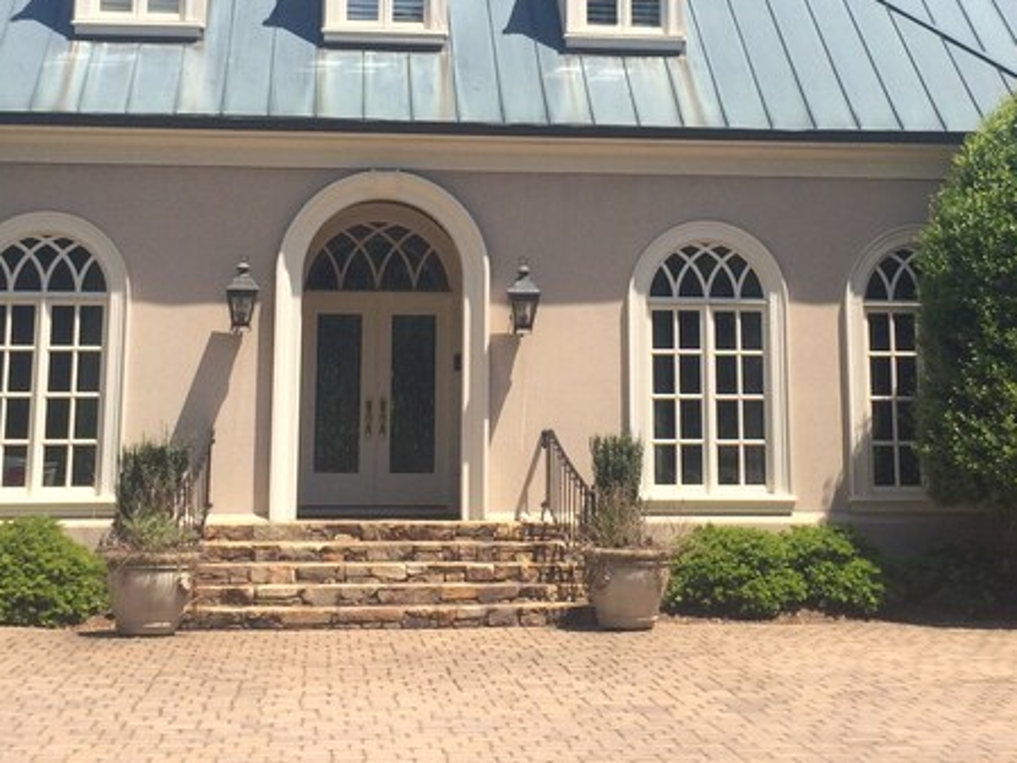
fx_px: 1822
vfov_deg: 23.2
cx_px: 541
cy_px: 111
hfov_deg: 31.2
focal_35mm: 62
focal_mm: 4.15
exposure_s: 1/1866
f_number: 2.2
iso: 32
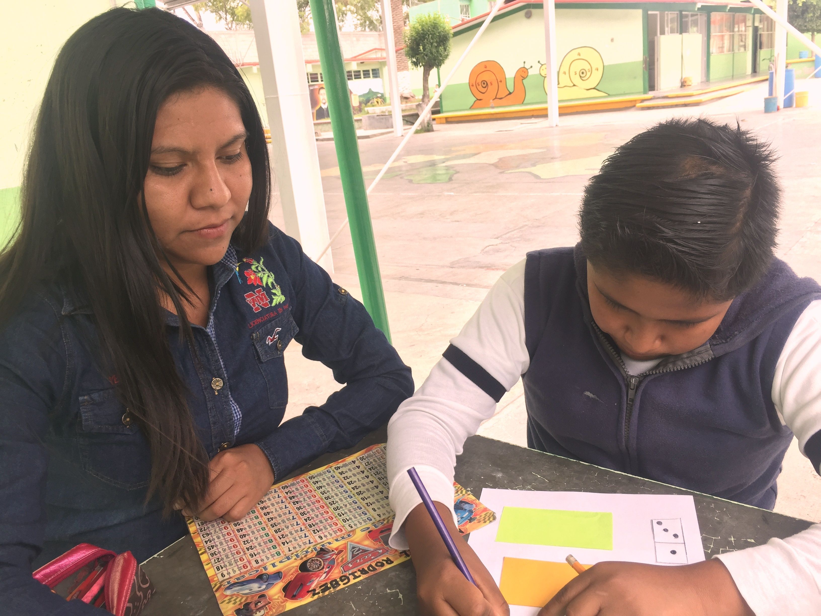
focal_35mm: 29
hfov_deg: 61.7
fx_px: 688
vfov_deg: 48.2
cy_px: 308
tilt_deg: -17.1
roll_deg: +5.5
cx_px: 410
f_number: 2.2
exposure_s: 1/162
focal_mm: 4.15
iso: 32
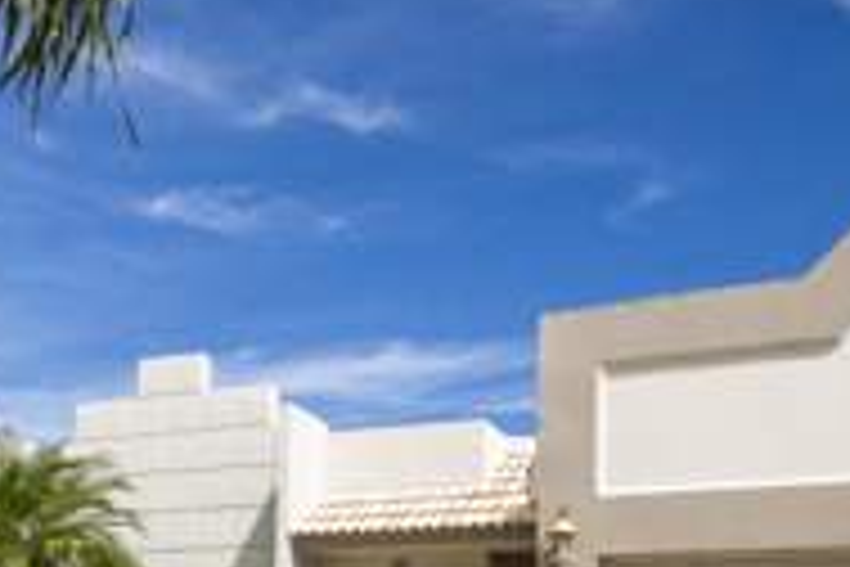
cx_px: 328
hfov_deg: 50.3
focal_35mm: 38
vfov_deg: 29.9
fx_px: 897
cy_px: 684
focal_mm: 10
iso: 100
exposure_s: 1/800
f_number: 8
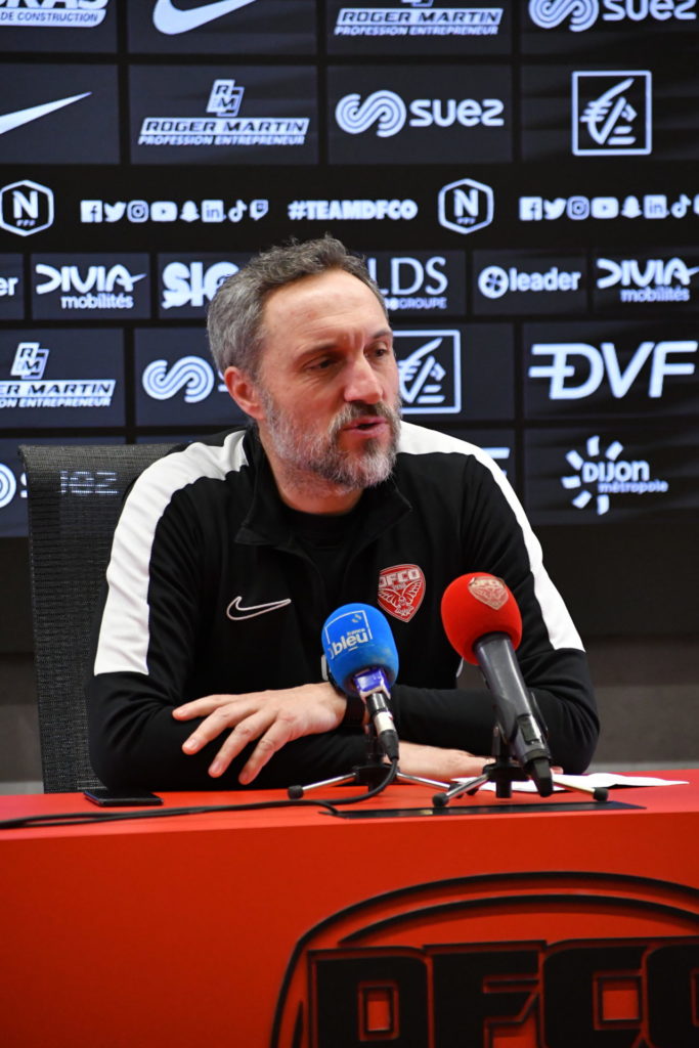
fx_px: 5881
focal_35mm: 202
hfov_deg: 6.8
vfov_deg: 10.2
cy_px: 524
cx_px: 350
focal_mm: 135
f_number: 4.8
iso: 4500
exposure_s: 1/500
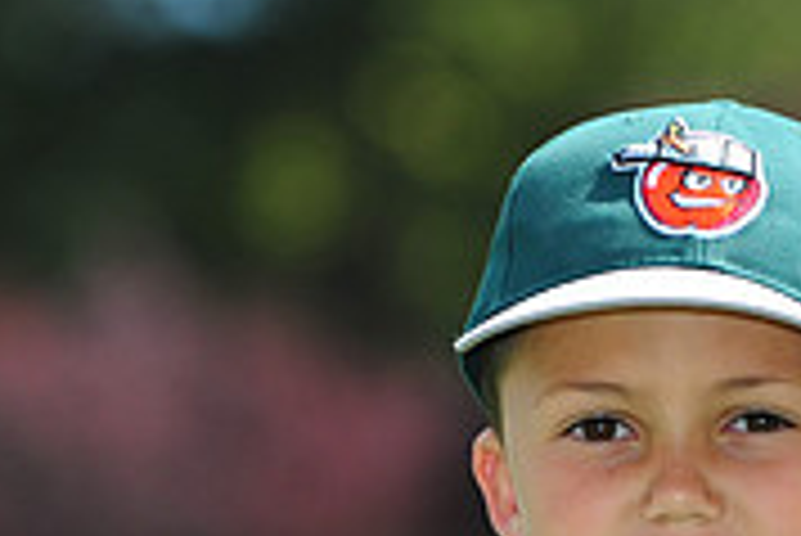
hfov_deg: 3.6
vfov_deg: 2.4
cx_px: 648
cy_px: 725
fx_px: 12670
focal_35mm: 569
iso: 400
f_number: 5
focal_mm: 175
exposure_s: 1/1600
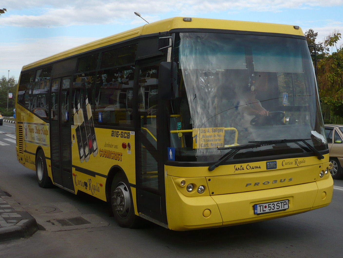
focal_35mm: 35
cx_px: 172
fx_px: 347
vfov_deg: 40.7
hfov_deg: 52.6
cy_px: 129
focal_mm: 5.8
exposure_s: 1/640
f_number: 2.8
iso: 100
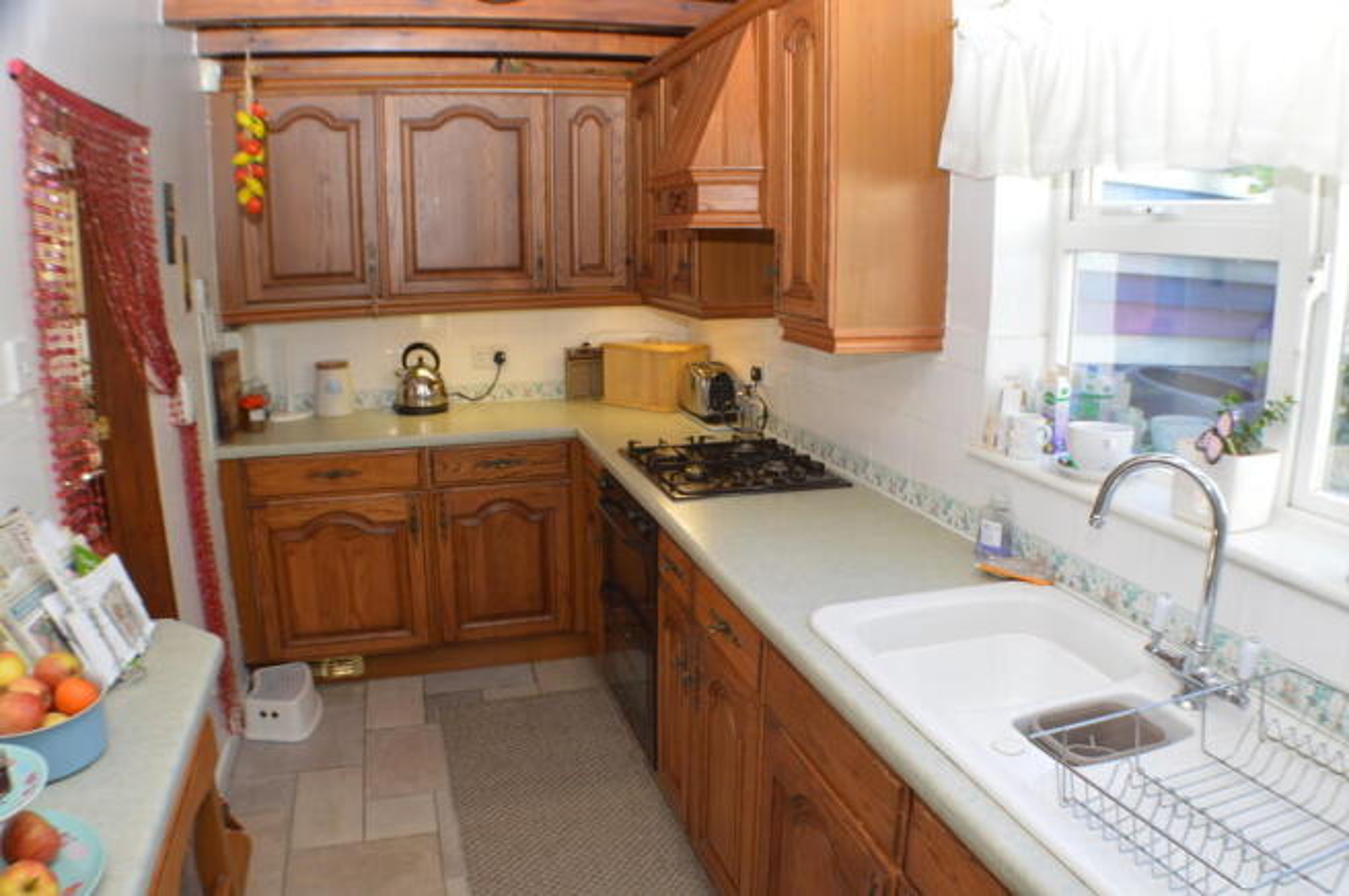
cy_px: 448
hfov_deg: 62.0
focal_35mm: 30
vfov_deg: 43.5
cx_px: 674
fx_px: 1123
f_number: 8
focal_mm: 20
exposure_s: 1/13
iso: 200
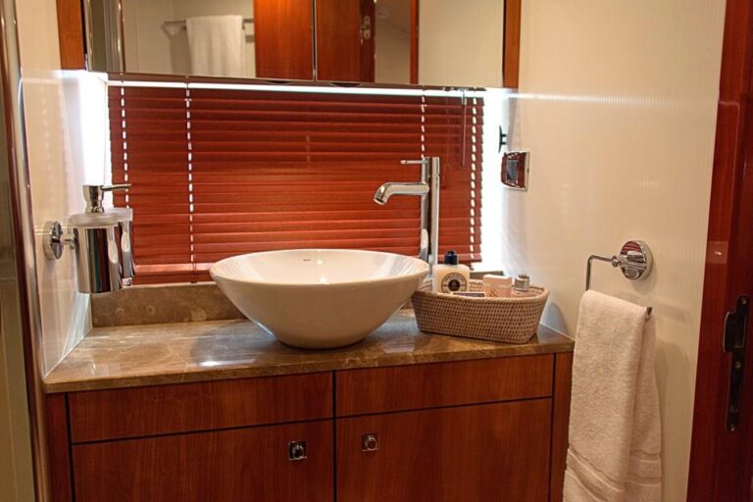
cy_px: 251
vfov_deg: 46.4
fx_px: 586
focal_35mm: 28
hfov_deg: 65.5
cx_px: 376
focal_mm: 28
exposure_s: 1/60
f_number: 3.5
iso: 800
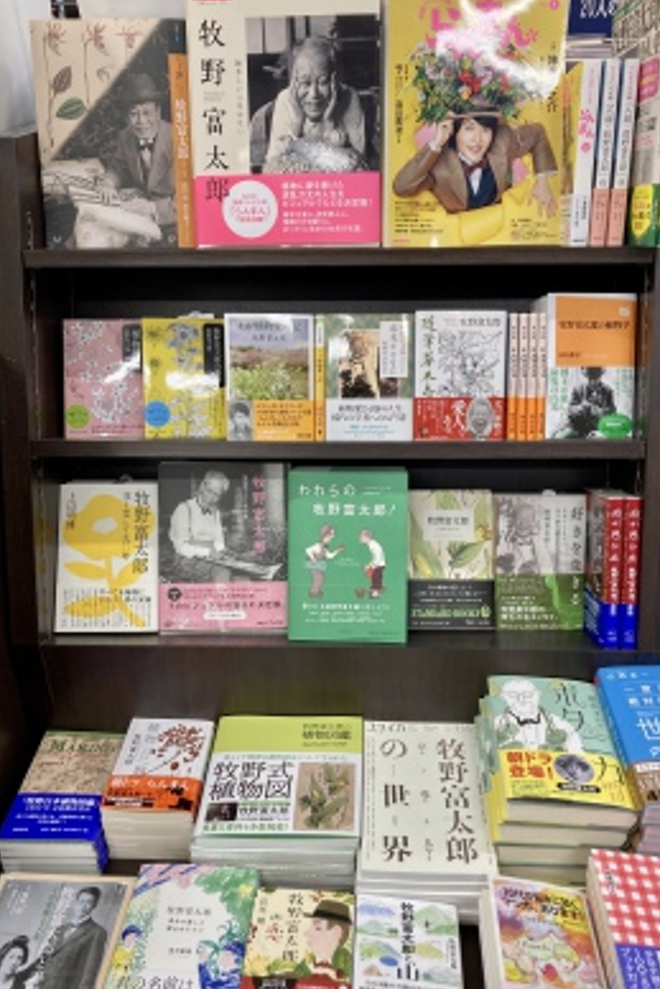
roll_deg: +0.1
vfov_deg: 61.9
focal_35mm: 30
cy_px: 507
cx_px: 336
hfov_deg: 43.6
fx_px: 824
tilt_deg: -27.7
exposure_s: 1/60
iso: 50
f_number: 1.8
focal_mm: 3.99
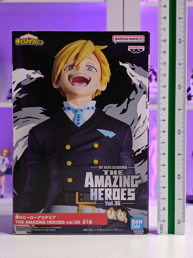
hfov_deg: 18.4
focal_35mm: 80
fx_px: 595
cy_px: 129
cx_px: 96
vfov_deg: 24.4
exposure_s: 1/14
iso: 400
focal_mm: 7.48
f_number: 2.4
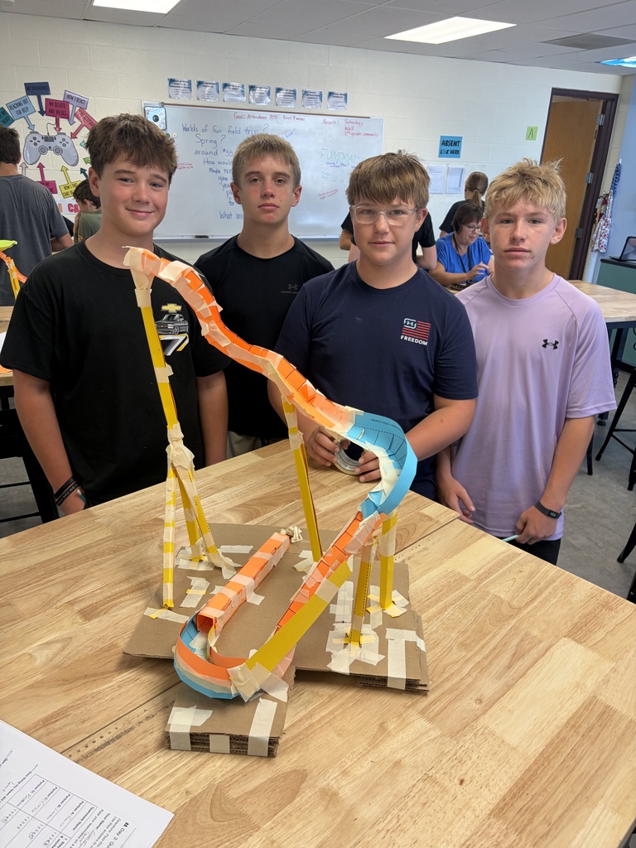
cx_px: 318
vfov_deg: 67.3
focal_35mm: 26
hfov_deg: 53.1
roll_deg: -2.3
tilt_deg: -22.4
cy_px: 424
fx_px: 637
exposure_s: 1/120
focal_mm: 5.96
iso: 100
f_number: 1.6
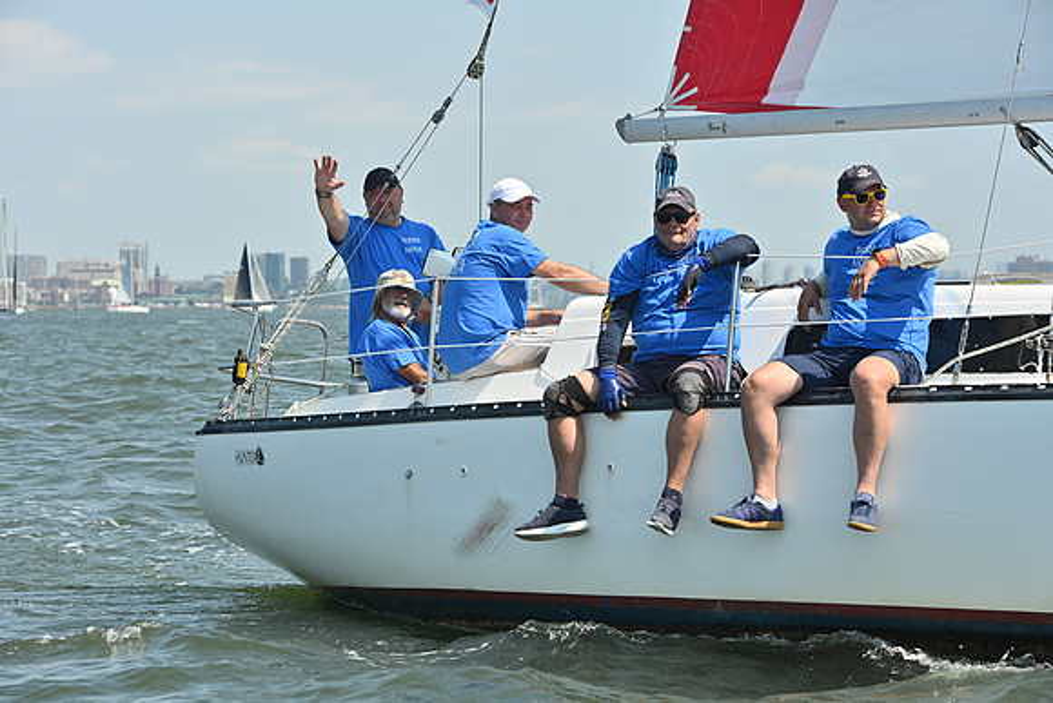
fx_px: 3511
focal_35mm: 120
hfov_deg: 17.1
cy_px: 352
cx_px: 526
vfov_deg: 11.4
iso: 320
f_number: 7.1
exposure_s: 1/1250
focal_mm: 120
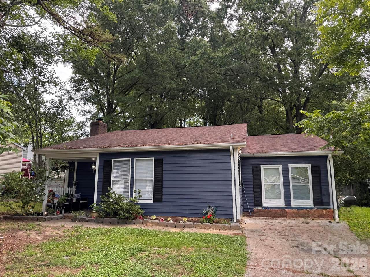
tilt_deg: +10.1
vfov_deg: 56.8
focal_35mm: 24
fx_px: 257
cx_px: 185
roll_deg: +0.3
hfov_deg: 71.6
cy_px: 138
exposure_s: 1/425
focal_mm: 6.76
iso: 80
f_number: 1.78
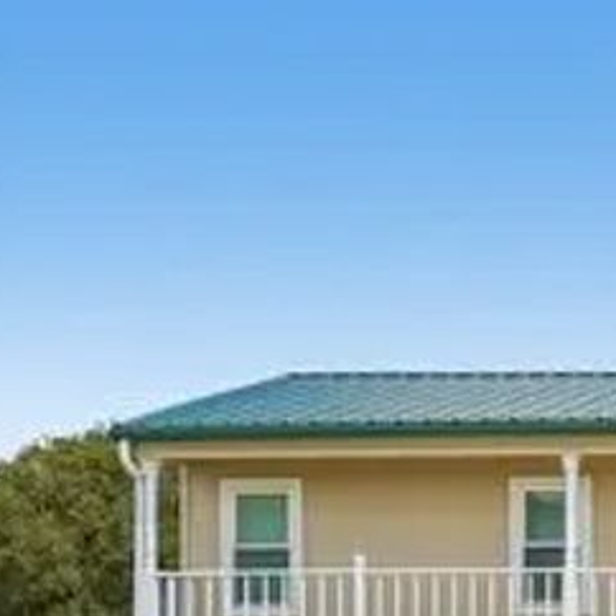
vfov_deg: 13.7
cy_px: 577
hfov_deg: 12.2
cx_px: 1245
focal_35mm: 126
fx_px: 2537
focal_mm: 35
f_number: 8
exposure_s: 1/320
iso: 100
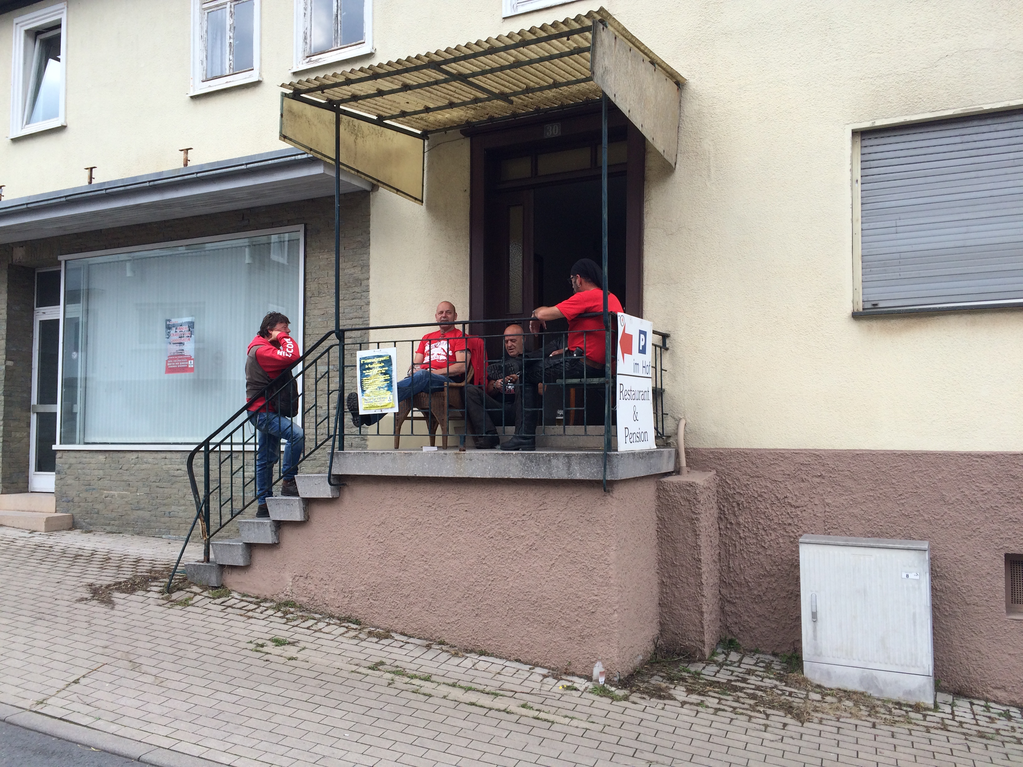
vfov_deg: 48.2
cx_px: 512
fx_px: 857
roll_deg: +1.3
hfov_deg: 61.7
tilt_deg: +4.5
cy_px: 384
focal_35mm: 29
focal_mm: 4.15
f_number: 2.2
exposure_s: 1/570
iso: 32
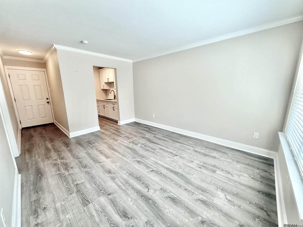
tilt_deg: -12.1
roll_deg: +0.8
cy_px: 114
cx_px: 152
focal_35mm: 14
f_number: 2.2
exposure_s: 1/120
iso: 100
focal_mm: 2.22
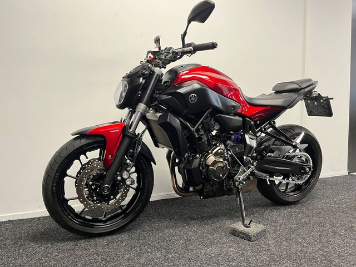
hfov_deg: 67.3
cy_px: 134
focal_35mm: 26
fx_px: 267
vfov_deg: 53.1
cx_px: 178
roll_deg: +0.0
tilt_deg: -3.7
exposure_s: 1/50
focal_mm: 5.1
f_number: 1.6
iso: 250
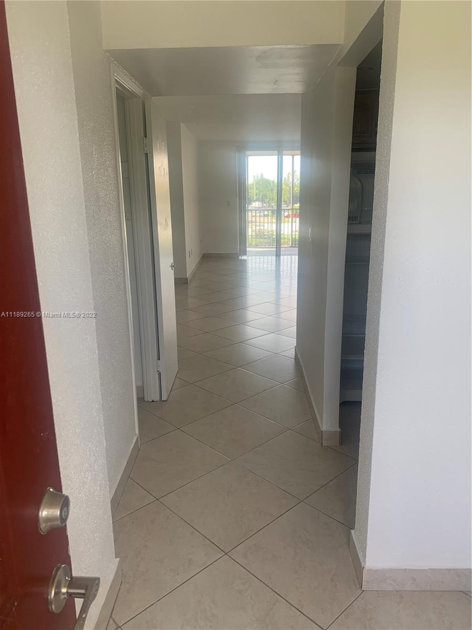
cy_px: 315
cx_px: 236
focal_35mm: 26
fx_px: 473
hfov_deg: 53.1
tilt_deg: -14.6
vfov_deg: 67.3
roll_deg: +1.6
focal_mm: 4.25
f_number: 1.8
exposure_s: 1/121
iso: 32
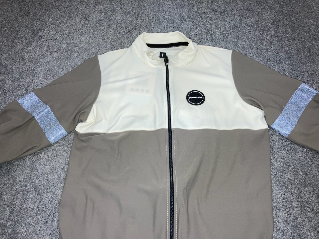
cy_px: 120
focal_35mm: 28
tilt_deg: -59.9
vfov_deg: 49.7
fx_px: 258
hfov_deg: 63.4
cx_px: 160
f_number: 1.8
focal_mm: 3.99
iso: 40
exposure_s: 1/17
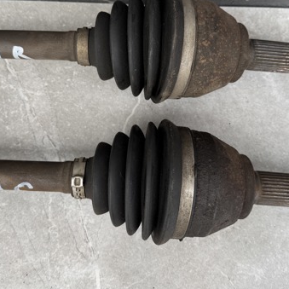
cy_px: 107
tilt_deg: -79.1
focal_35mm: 40
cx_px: 146
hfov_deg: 41.9
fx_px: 378
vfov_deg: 41.5
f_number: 1.78
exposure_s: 1/419
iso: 80
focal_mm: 6.76
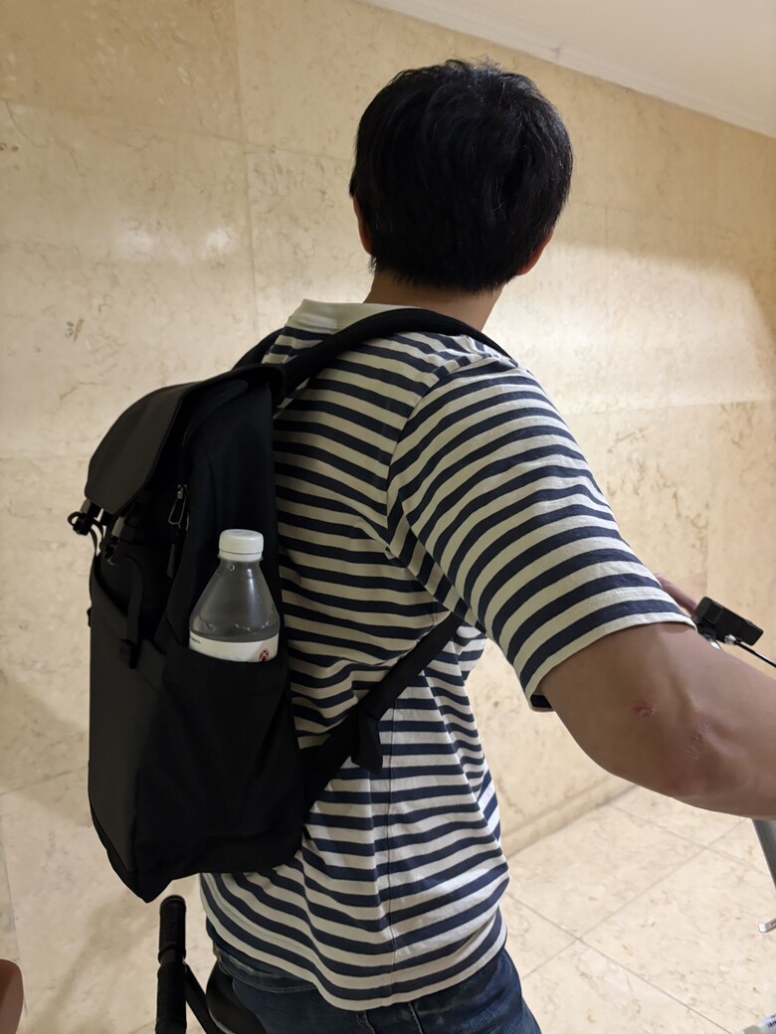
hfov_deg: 53.1
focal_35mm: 26
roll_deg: +2.4
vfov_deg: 67.3
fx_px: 777
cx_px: 388
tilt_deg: -8.5
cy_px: 517
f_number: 1.6
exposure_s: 1/40
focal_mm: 5.96
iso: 400
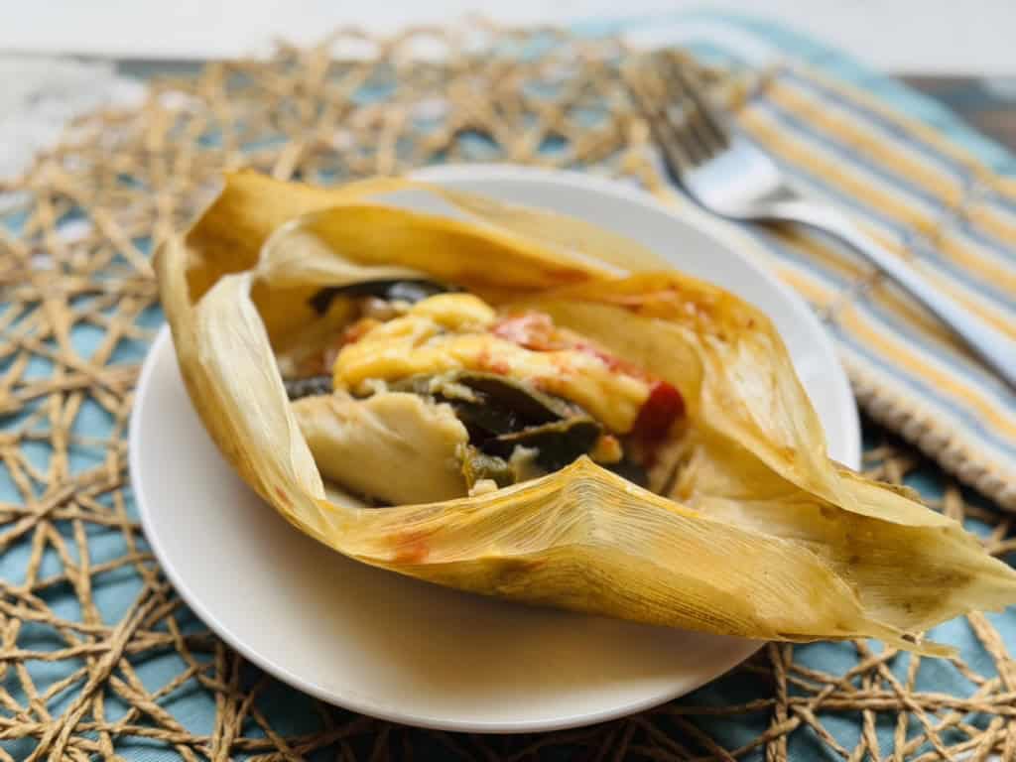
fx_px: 1409
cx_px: 508
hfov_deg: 39.7
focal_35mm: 48
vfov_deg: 30.3
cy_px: 381
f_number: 1.8
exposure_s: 1/407
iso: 64
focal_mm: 6.8
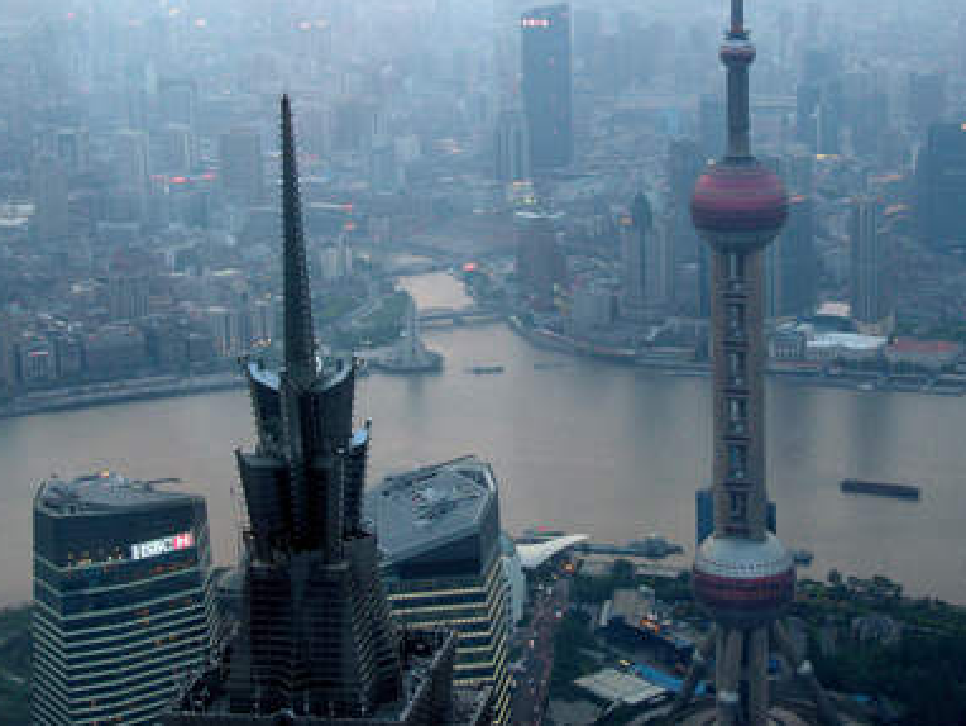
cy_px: 268
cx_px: 554
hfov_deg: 26.0
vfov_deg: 19.7
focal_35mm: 75
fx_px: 2089
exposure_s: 1/100
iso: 1000
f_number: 5
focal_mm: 31
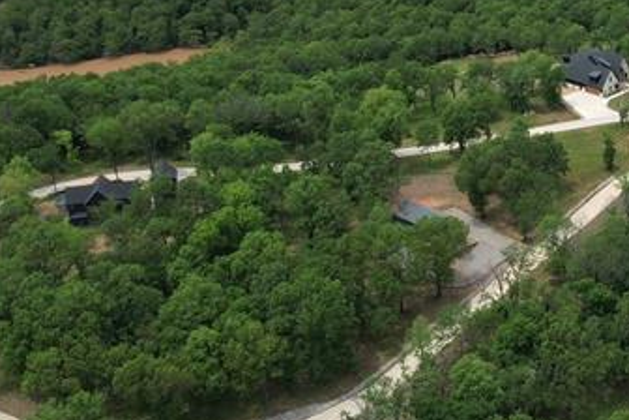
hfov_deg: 28.5
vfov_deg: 20.2
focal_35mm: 67
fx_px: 1171
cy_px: 141
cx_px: 609
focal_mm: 8.38
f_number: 2.8
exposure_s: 1/1600
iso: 100
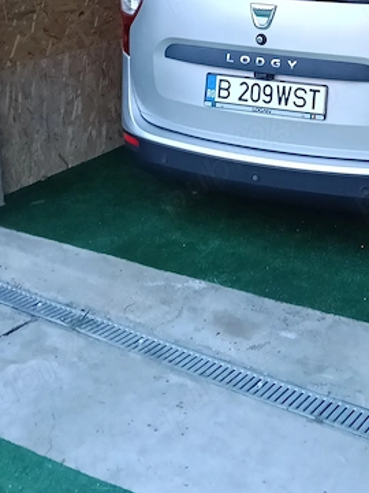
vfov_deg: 29.7
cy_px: -15
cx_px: 344
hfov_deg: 23.6
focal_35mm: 60
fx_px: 853
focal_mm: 3.98
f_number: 1.8
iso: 1250
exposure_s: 1/25
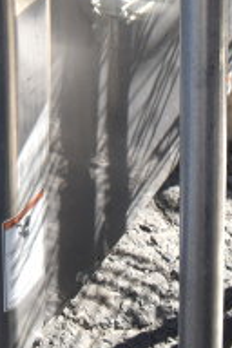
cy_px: -340
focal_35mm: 143
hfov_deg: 9.2
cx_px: -154
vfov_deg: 12.6
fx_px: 1382
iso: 200
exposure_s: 1/160
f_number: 6.3
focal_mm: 20
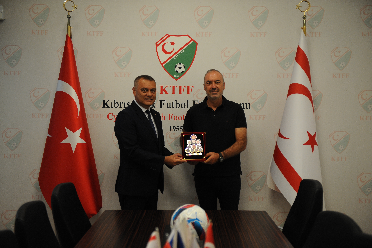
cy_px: 124
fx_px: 496
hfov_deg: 41.1
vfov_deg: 28.0
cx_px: 186
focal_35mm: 48
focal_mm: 48
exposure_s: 1/400
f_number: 2.8
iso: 1600
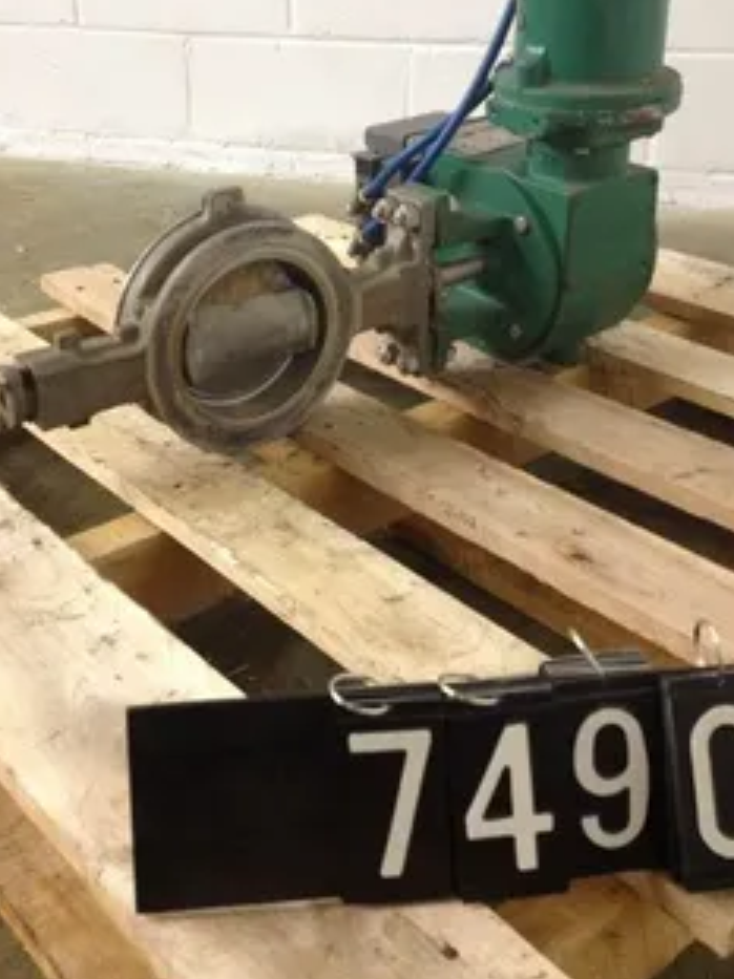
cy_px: 387
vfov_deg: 41.9
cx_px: 331
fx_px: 1273
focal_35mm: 45
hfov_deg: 32.1
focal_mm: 4.28
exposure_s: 1/20
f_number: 2.4
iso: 250
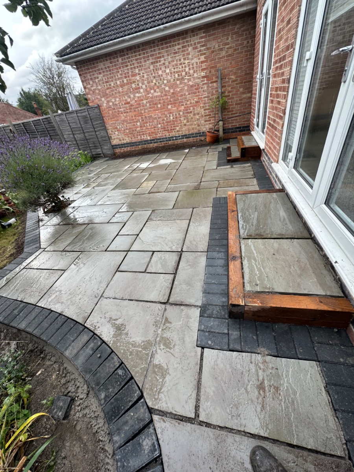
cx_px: 177
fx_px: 191
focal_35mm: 14
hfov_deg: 85.7
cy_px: 236
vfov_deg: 102.1
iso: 40
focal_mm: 2.22
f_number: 2.2
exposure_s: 1/376
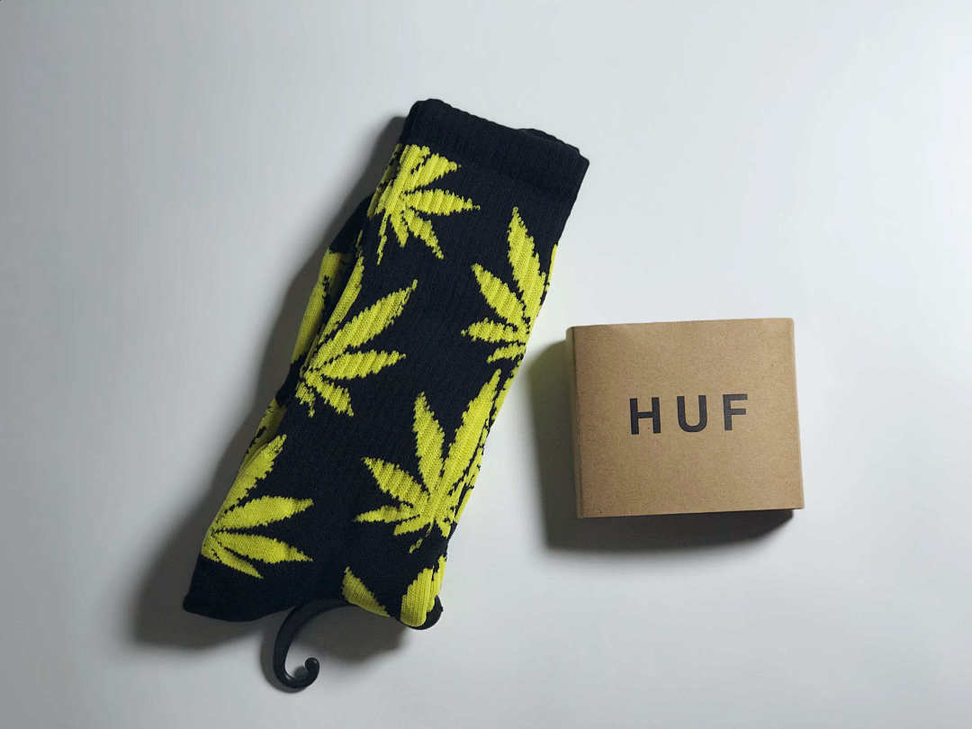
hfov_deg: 33.8
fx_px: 1601
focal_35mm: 57
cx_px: 486
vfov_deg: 25.7
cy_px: 364
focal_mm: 6.6
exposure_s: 1/179
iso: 20
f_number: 2.8
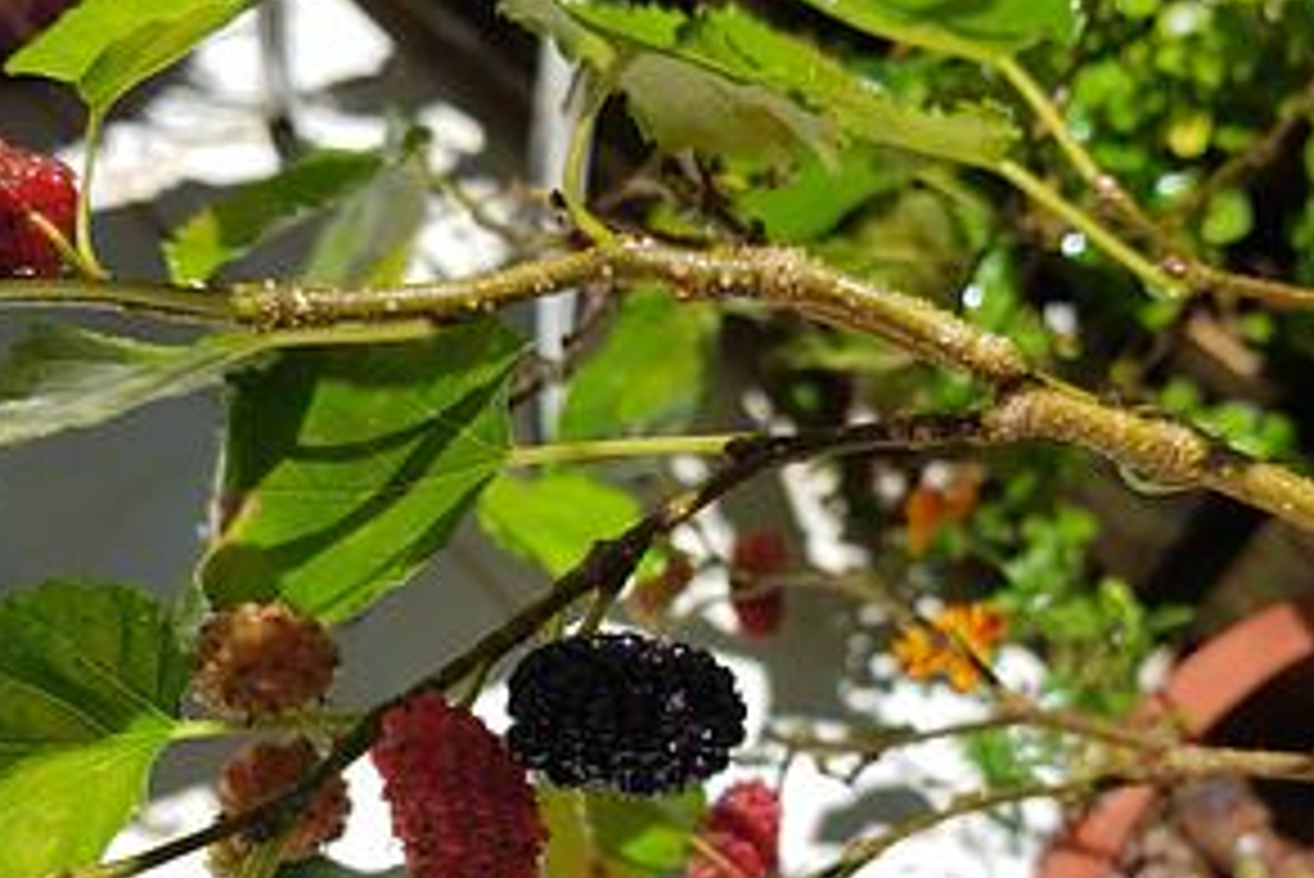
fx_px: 1351
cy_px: 729
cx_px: 648
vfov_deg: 34.6
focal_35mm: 37
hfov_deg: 51.9
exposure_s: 1/2136
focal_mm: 4.2
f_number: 1.7
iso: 40
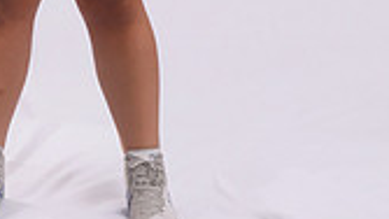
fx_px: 1372
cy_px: -266
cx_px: 75
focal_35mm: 133
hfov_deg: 16.0
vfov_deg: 8.5
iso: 100
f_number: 9
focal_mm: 47
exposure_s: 1/160
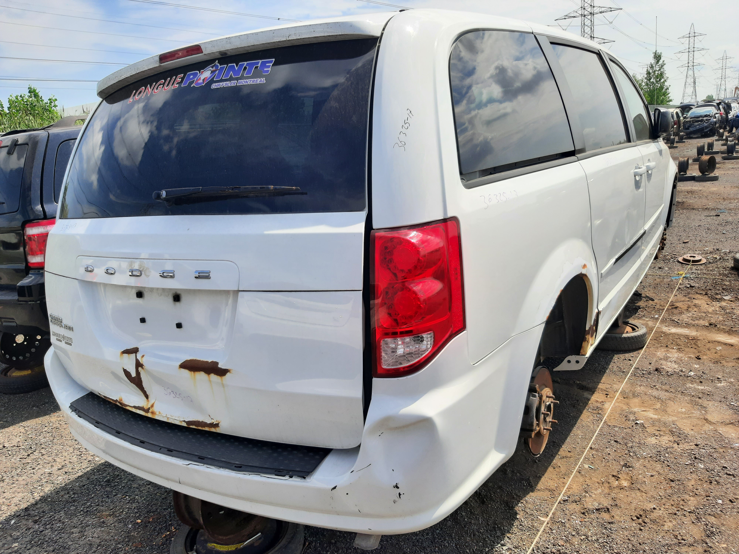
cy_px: 277
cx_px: 370
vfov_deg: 53.1
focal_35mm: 26
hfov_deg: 67.3
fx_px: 555
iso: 40
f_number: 1.7
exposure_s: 1/1524
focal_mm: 3.92
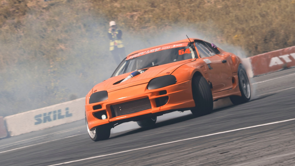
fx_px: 2722
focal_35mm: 348
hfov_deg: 6.2
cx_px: 161
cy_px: 90
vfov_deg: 3.5
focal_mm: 135
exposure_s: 1/125
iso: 100
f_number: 10
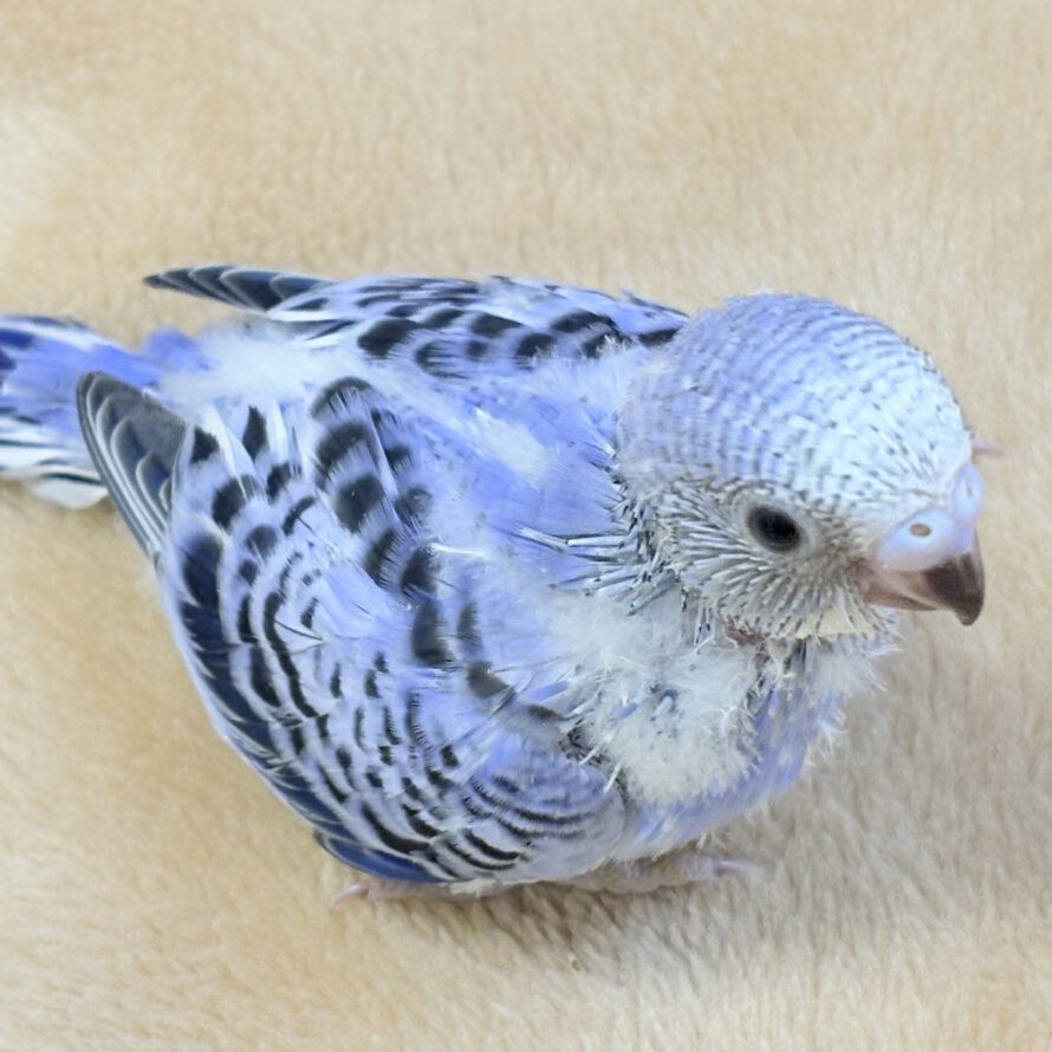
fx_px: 2132
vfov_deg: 27.7
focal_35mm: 62
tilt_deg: -57.3
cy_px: 531
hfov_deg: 27.7
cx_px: 473
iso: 50
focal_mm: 5.96
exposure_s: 1/109
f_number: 1.6
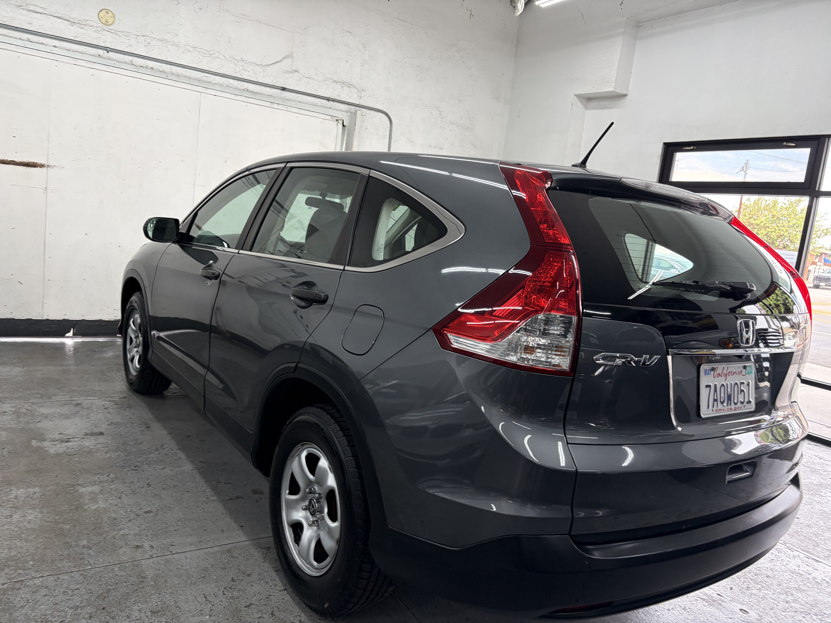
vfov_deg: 53.1
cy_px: 312
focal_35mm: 26
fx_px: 624
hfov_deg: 67.3
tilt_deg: -5.1
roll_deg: -5.0
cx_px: 416
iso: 125
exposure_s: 1/121
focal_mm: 5.96
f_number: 1.6
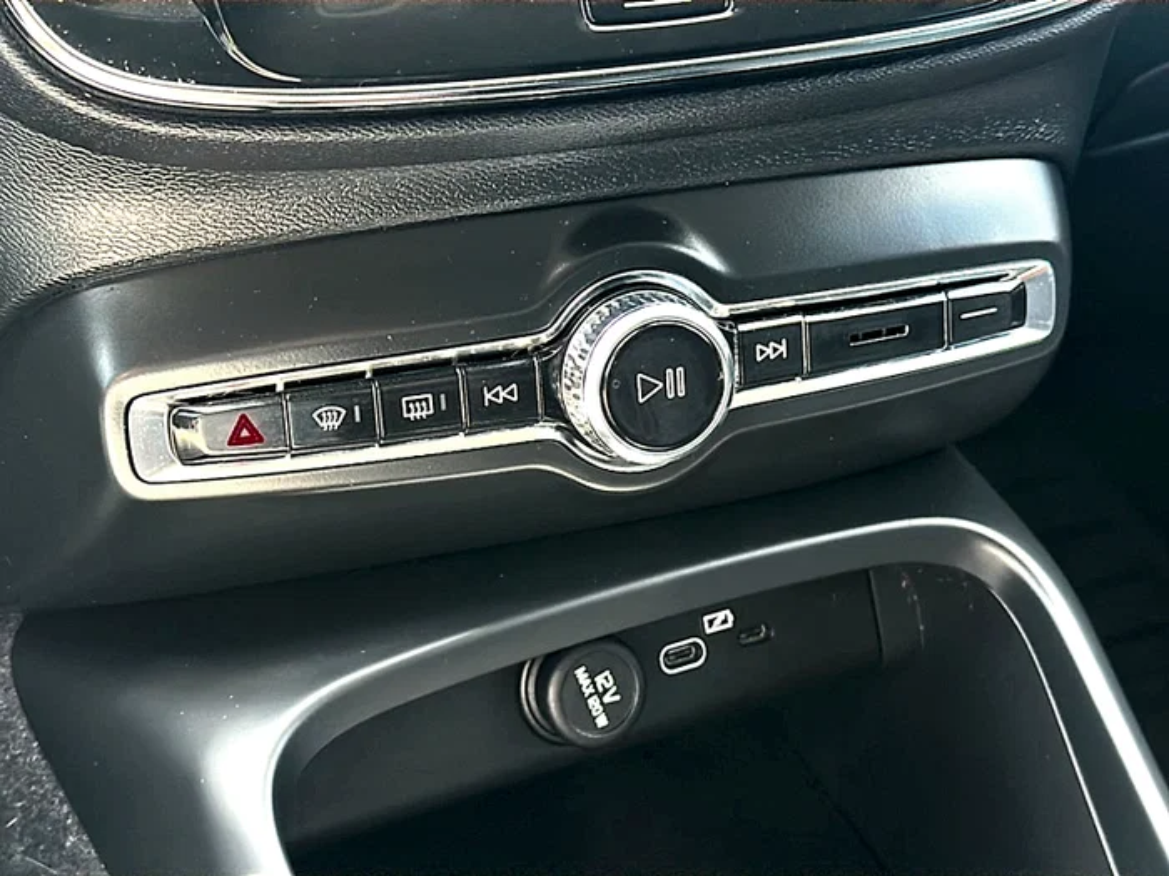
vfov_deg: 28.6
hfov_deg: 37.5
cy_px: 438
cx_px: 584
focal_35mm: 51
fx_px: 1722
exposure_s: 1/91
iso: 80
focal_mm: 6.86
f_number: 1.78
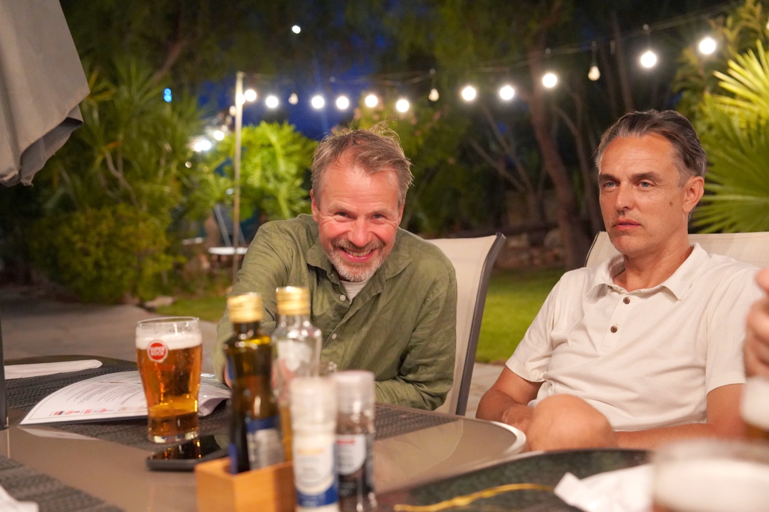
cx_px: 384
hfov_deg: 41.1
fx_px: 1025
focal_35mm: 48
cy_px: 256
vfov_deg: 28.1
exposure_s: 1/160
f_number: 4
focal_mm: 48
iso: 10000
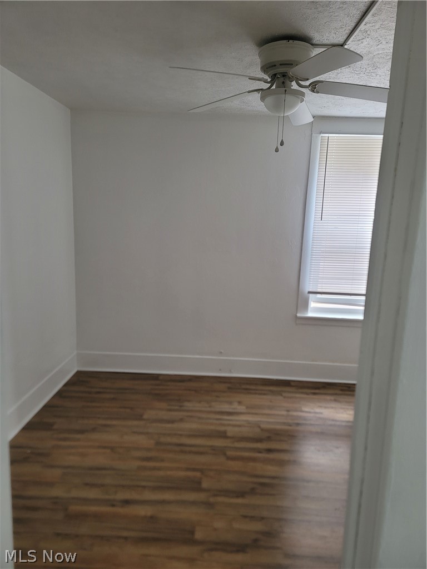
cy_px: 284
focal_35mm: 25
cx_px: 214
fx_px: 411
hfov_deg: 54.9
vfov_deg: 69.4
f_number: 1.8
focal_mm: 7
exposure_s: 1/60
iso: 200
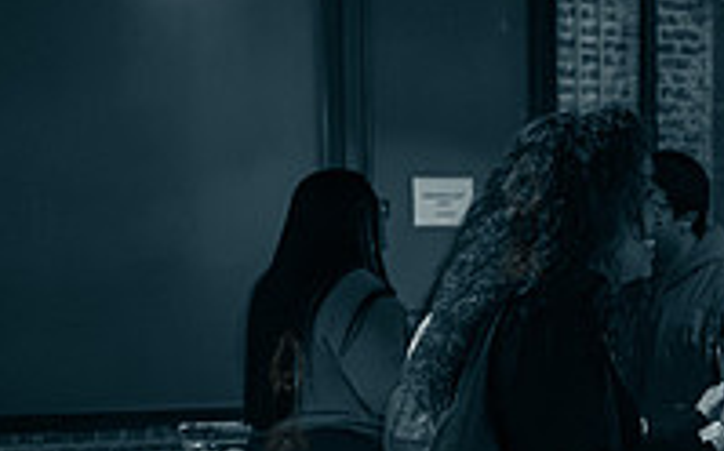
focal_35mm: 104
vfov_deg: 12.5
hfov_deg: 18.4
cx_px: 990
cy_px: 391
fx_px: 2050
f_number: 3.2
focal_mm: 35
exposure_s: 1/250
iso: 8000
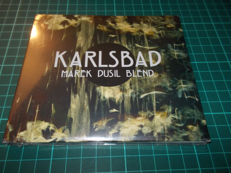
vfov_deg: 48.2
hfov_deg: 61.7
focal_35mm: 29
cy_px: 86
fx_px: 194
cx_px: 116
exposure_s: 1/30
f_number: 3.3
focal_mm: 4.1
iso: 200
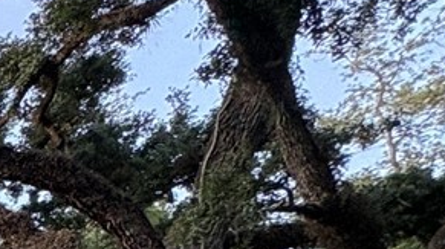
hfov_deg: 13.5
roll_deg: -0.4
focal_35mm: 84
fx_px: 990
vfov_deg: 11.5
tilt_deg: +4.1
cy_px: 625
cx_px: -731
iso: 125
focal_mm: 2.22
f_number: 2.2
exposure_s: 1/103
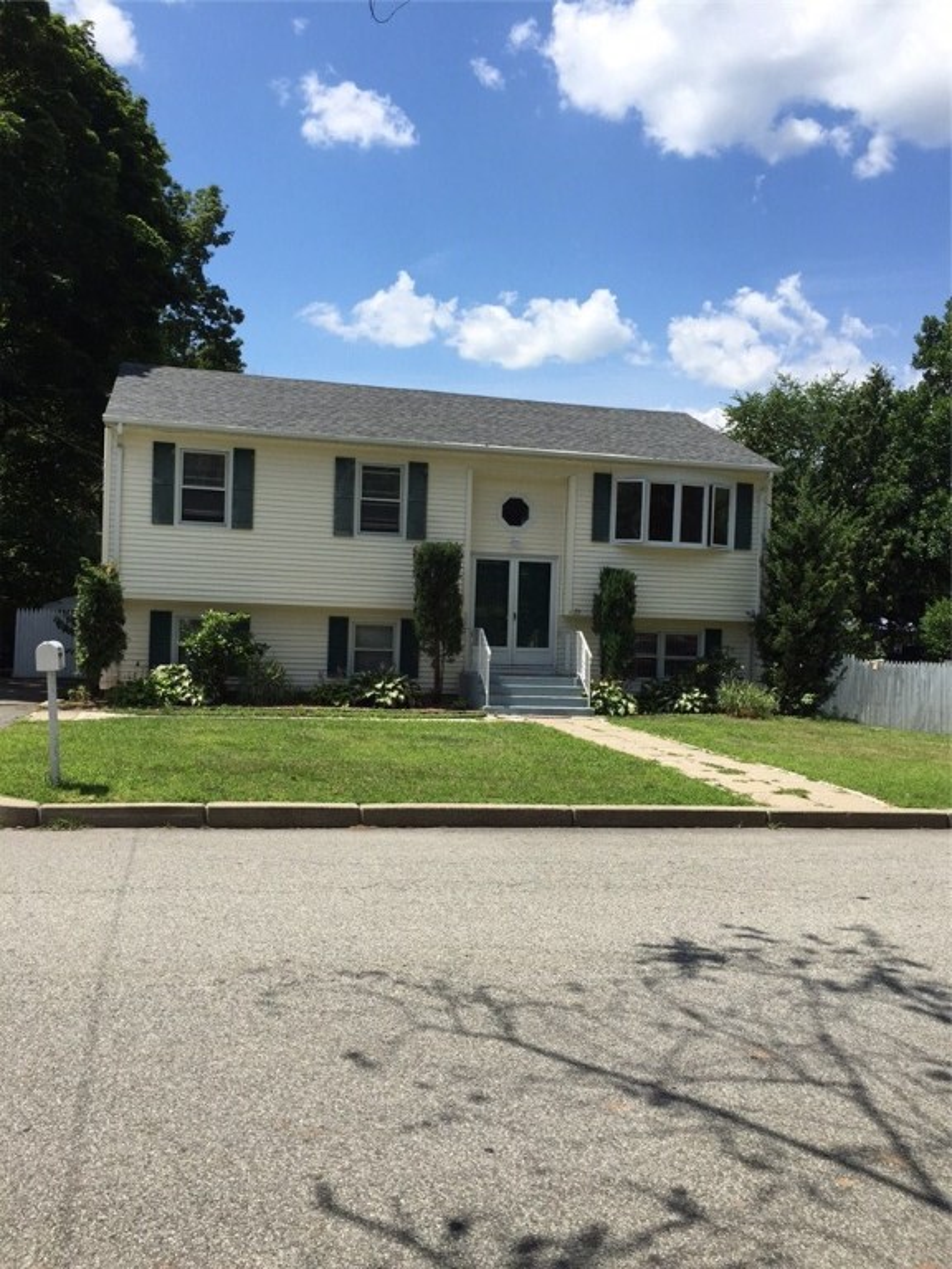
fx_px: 1063
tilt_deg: +1.1
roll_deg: -1.0
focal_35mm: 29
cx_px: 476
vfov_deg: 61.7
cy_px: 634
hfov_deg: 48.2
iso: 32
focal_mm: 4.15
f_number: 2.2
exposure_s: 1/2326
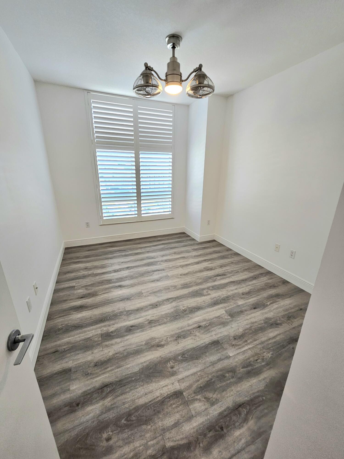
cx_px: 172
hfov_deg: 89.9
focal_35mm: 13
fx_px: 172
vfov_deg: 106.2
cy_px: 230
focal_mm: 2.2
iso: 100
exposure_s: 1/60.2
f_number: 2.2
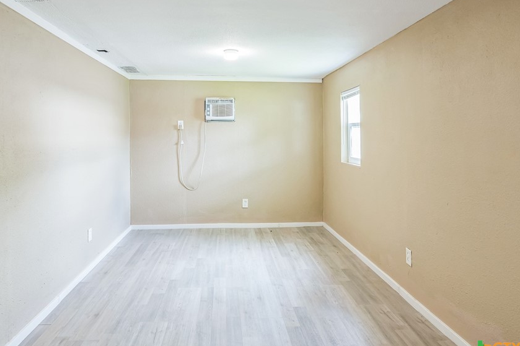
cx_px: 227
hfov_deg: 76.6
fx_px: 327
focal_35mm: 23
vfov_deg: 55.6
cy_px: 147
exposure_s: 1/8
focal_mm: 17.5
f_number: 7.1
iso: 500
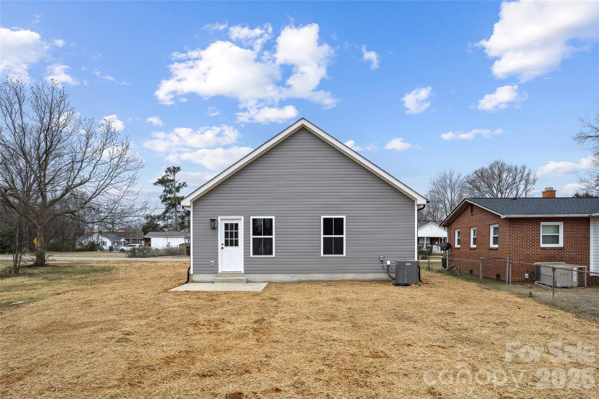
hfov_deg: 78.6
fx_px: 366
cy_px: 200
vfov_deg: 57.2
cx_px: 300
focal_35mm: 22
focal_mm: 8.4
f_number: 2.8
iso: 120
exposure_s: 1/200
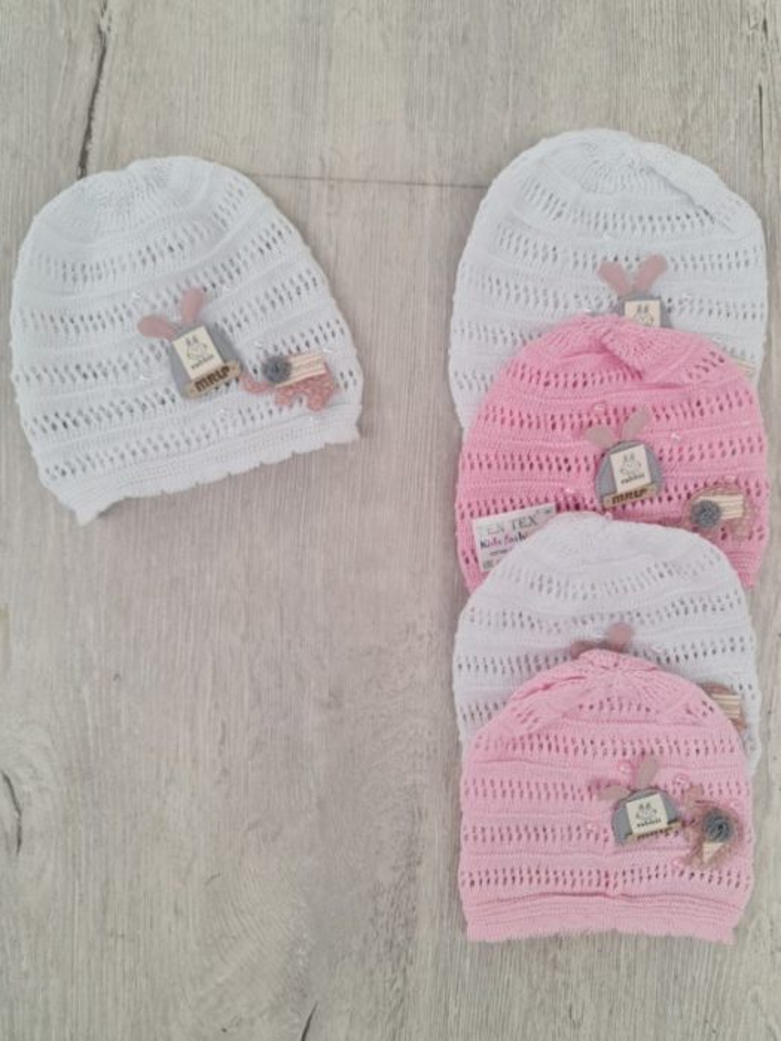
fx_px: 752
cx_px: 390
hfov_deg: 54.9
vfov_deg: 69.4
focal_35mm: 25
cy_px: 520
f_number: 1.8
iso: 64
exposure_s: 1/100
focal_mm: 7
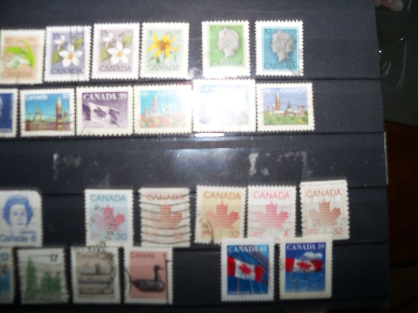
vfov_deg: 40.7
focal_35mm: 35
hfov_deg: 52.6
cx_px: 209
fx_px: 423
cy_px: 156
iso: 100
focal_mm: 6.2
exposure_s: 1/30
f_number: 3.5
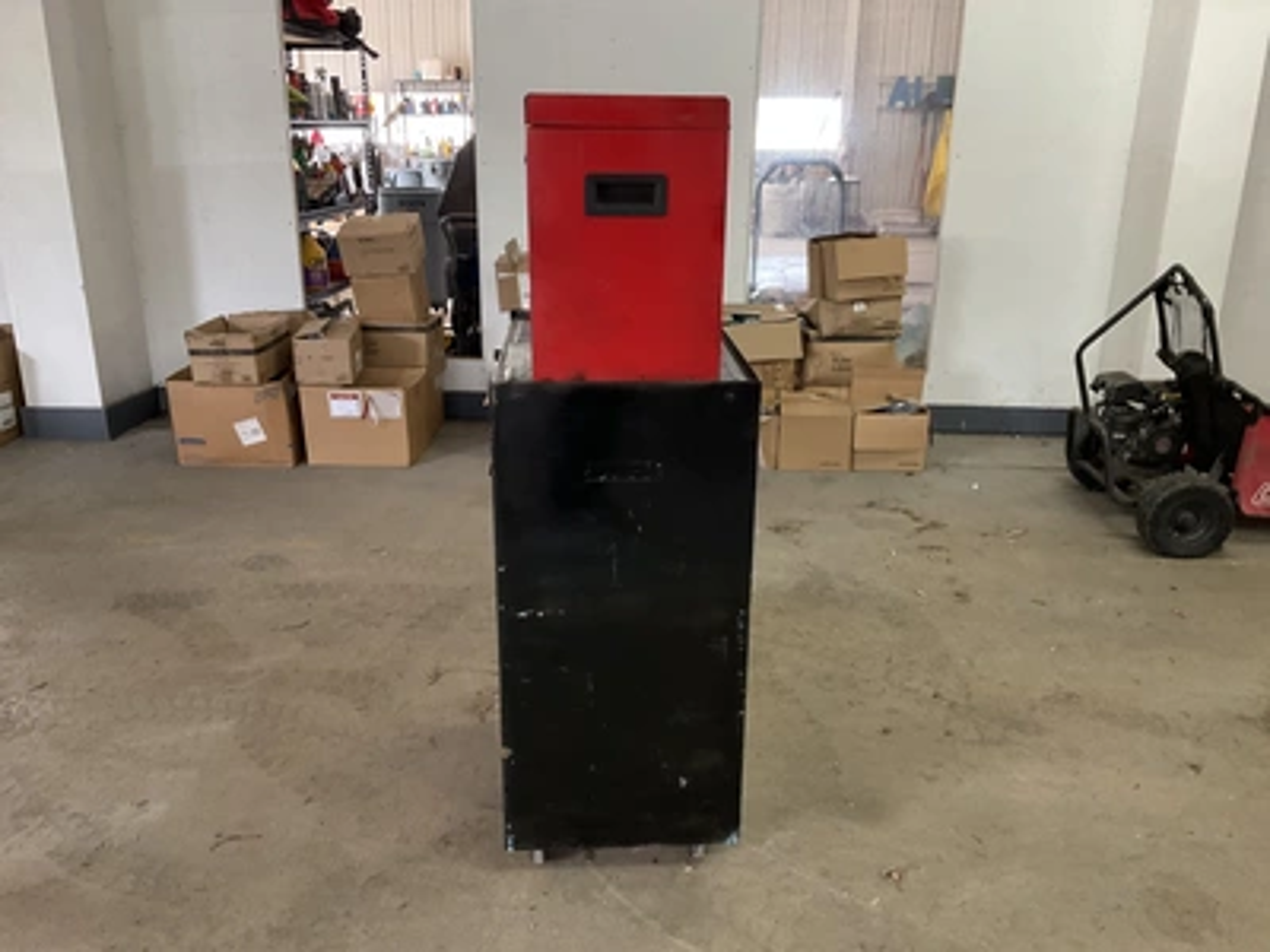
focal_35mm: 29
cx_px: 635
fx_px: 1064
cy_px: 476
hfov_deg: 61.7
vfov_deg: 48.2
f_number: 1.8
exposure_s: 1/60
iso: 160
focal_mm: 3
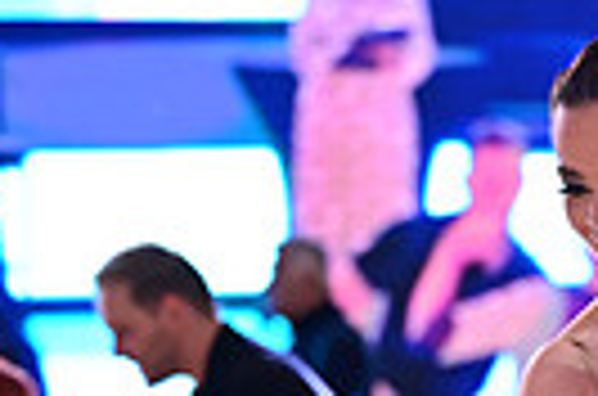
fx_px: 7093
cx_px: 805
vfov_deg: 3.2
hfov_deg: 4.8
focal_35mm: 428
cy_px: 945
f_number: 3.5
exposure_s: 1/250
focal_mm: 98
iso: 1600
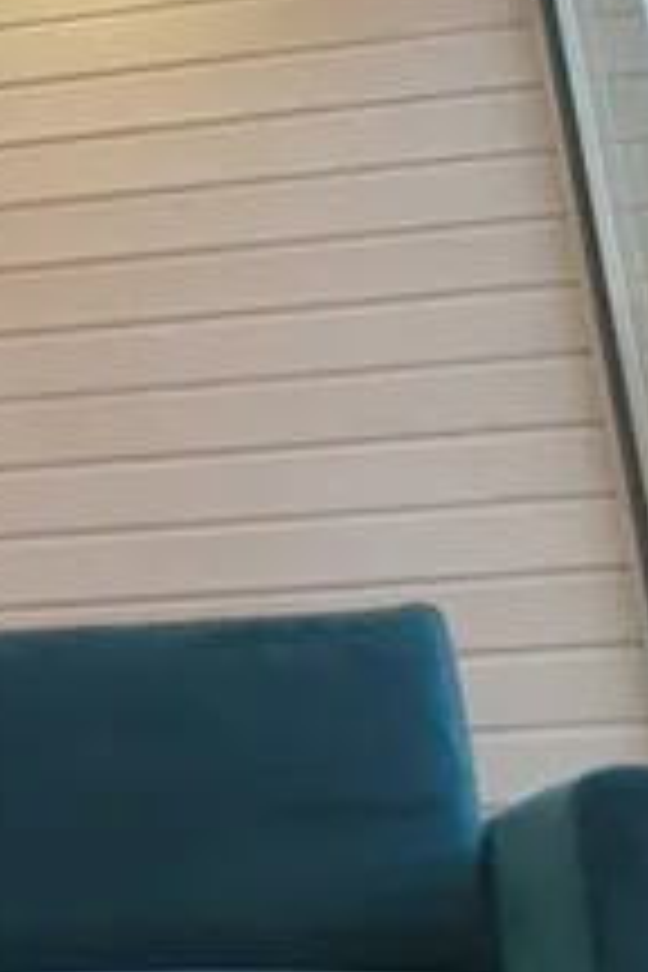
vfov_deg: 26.6
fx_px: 2025
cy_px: 234
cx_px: -243
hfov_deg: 16.9
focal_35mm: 75
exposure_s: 1/100
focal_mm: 4.32
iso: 125
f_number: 2.4
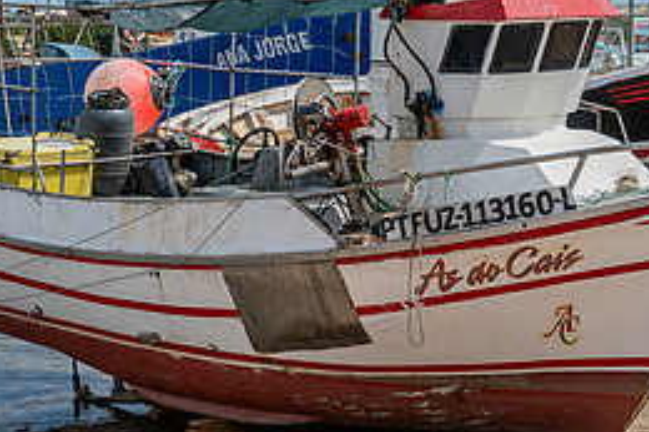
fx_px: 1838
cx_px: 149
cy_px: 221
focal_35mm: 102
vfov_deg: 13.4
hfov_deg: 19.9
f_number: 8
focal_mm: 37.1
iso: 250
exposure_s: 1/1250
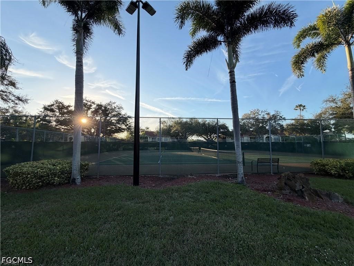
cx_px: 177
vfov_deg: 85.7
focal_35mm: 14
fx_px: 143
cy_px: 133
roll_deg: +0.0
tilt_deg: +6.5
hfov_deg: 102.1
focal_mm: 2.22
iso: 40
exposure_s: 1/717
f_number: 2.2
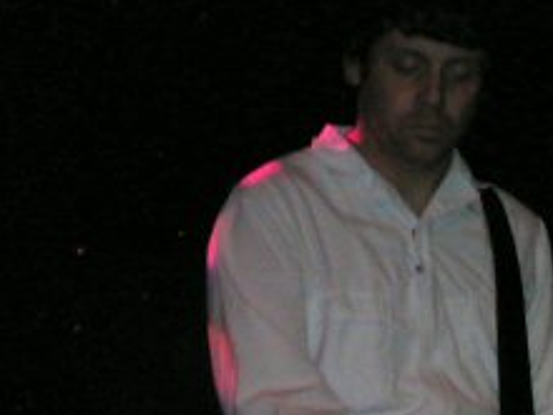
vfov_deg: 5.9
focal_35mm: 253
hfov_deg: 7.8
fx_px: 4042
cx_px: -23
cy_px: 189
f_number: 4.3
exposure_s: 1/59.9
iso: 200
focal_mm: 13.3
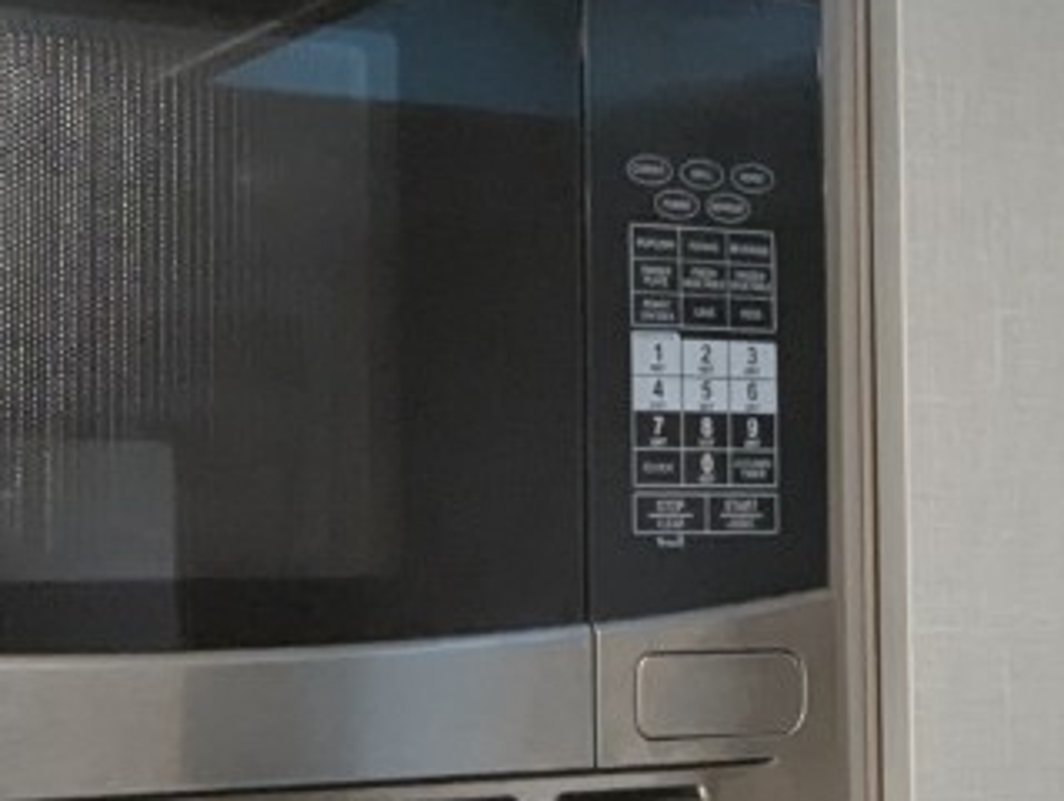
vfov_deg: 21.0
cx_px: 245
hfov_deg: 27.3
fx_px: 2154
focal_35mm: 70
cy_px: 437
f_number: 2.2
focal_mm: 2.35
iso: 239
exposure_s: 1/50.4
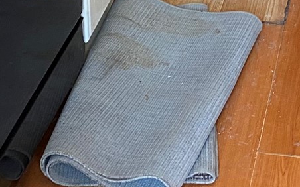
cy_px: -248
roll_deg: +0.8
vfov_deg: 9.4
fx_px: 1021
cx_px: 260
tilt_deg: -16.8
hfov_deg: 16.5
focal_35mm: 125
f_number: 1.8
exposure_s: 1/78
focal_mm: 4.25
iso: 125
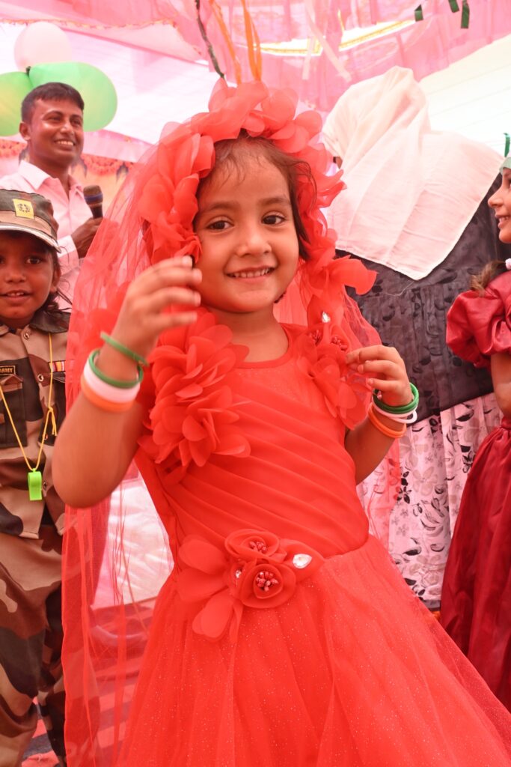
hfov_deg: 35.5
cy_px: 384
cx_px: 256
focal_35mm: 38
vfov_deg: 51.3
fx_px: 798
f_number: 8
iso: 320
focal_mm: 25
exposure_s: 1/125
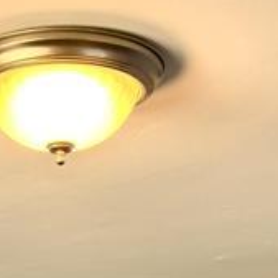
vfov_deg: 11.0
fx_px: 1263
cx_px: -2
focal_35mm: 139
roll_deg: +0.1
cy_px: 614
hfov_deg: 12.4
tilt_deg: +0.3
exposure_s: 1/120
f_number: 1.6
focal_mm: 5.96
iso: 100
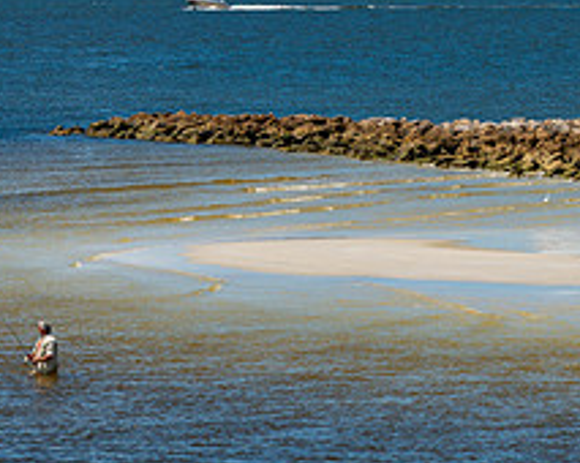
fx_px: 4631
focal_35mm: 270
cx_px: 531
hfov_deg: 7.1
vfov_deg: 5.7
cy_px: 117
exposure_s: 1/200
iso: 100
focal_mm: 92
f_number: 11
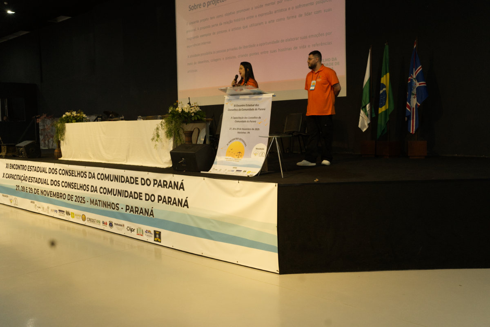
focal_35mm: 35
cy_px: 164
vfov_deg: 37.9
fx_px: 477
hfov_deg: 54.4
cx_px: 245
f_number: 5.6
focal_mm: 35
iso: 5000
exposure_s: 1/100
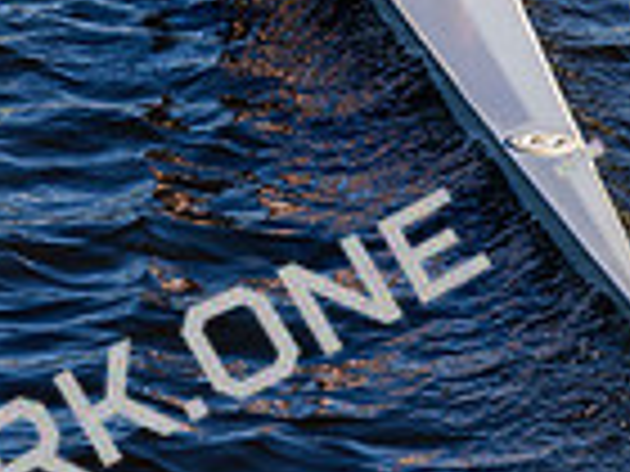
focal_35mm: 767
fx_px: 13959
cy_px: -294
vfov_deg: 1.9
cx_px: 315
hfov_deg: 2.6
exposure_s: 1/2000
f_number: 2.8
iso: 250
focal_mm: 192
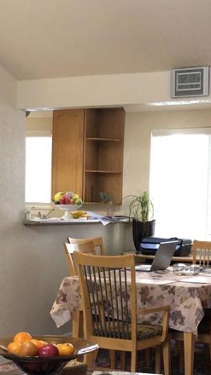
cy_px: 272
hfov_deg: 17.0
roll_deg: -0.9
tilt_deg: -6.1
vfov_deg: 29.4
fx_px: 707
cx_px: 127
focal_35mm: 71
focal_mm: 4
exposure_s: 1/15
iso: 40
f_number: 1.8
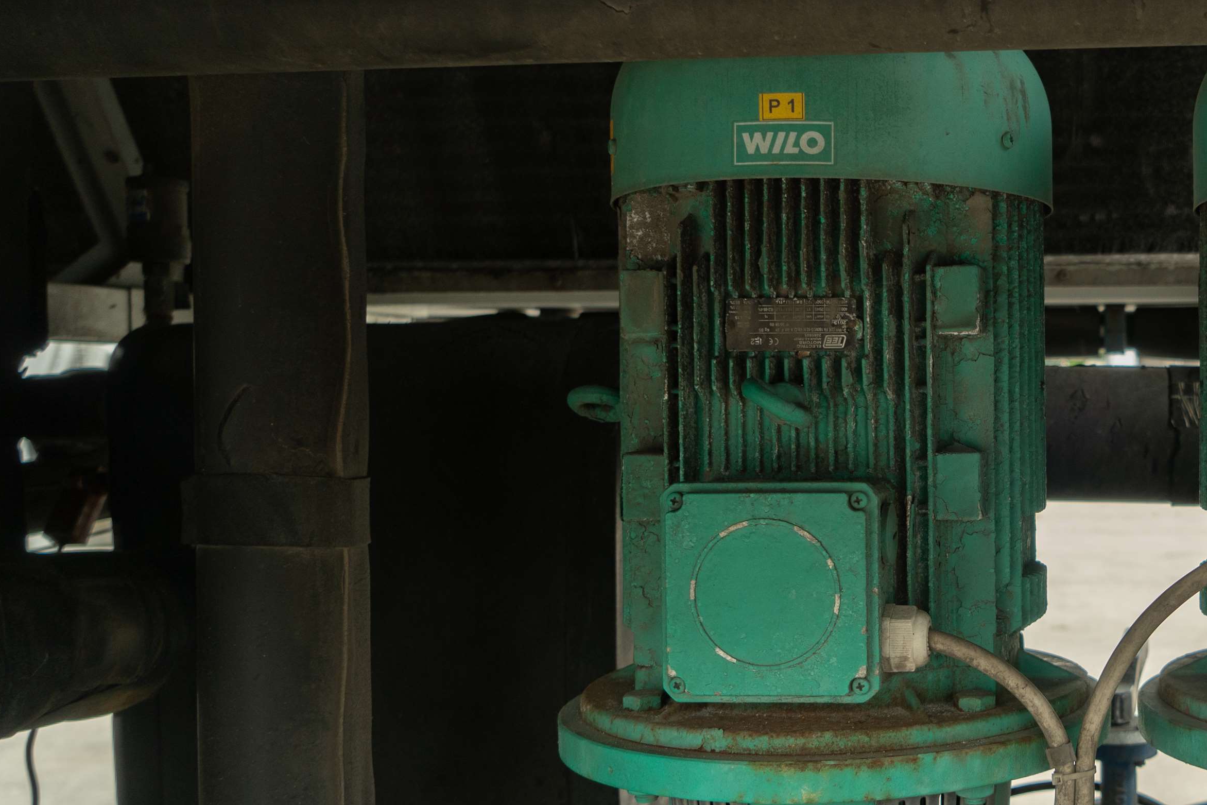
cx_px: 1078
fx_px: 1442
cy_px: 463
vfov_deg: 31.1
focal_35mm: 43
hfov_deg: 41.9
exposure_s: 1/100
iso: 250
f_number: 4
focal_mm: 24
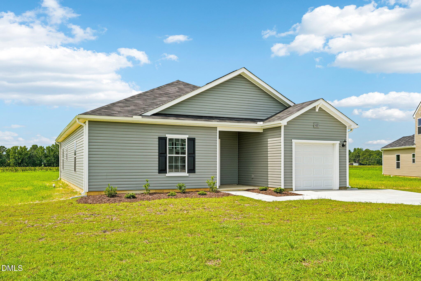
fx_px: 351
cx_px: 210
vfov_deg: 43.6
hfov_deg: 61.9
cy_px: 140
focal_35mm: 30
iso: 100
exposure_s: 1/400
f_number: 8
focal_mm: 30
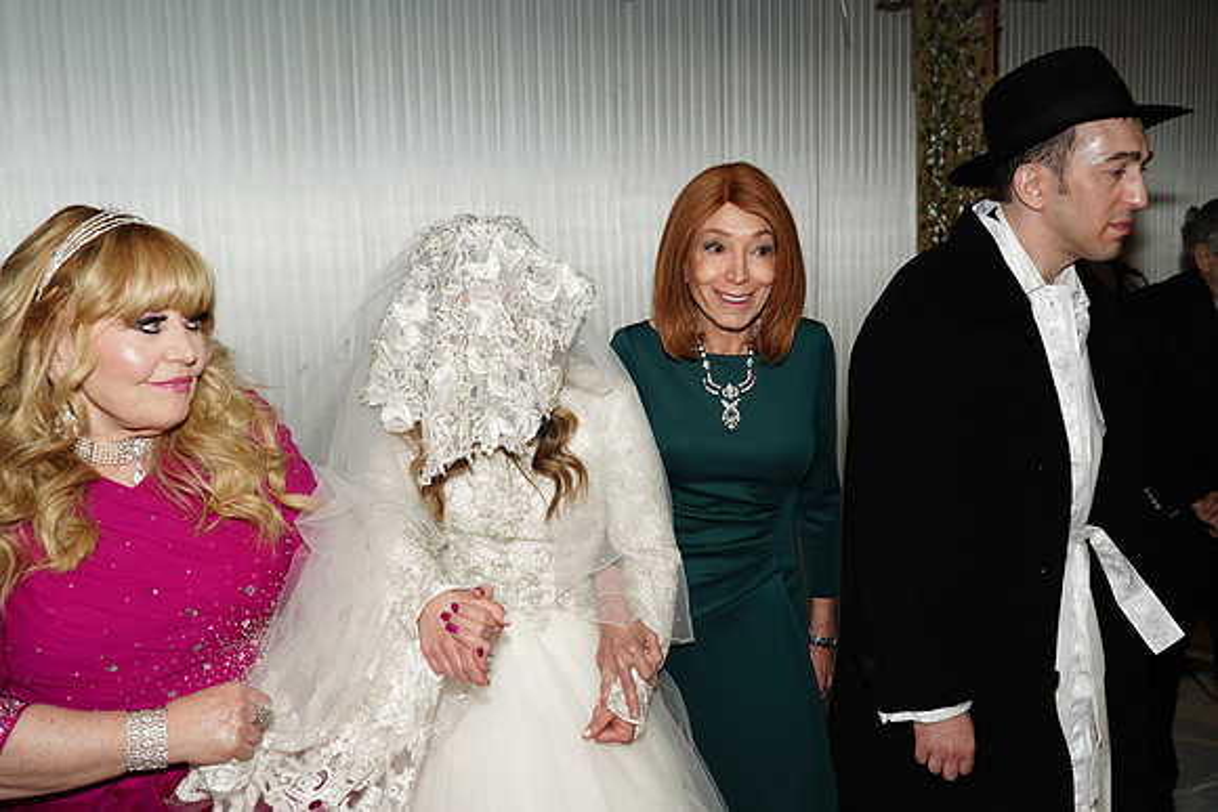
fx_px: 1151
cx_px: 609
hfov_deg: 55.8
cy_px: 406
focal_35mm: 34
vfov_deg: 38.9
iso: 250
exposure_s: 1/80
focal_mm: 34
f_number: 5
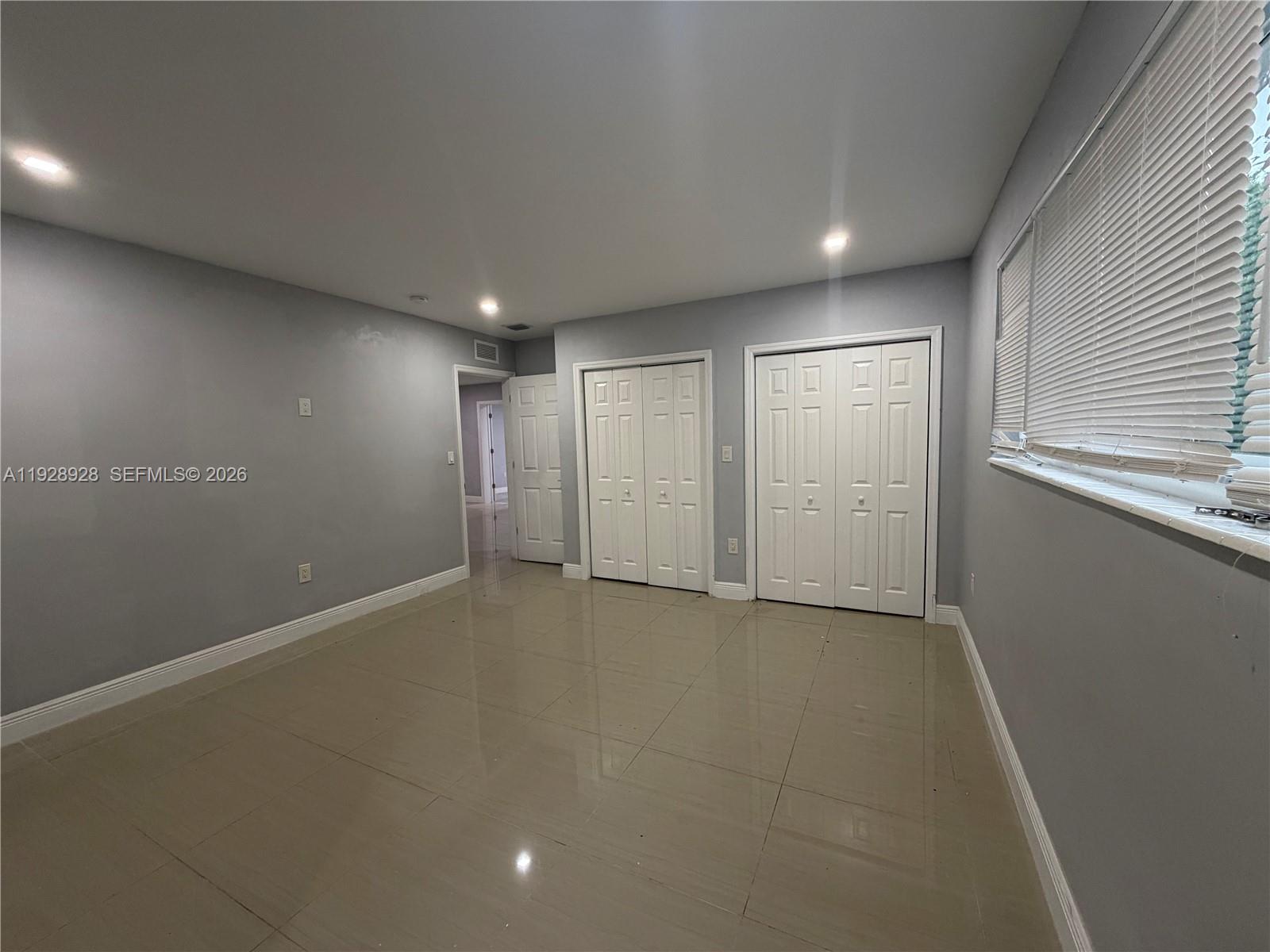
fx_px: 514
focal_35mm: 14
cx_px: 635
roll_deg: +1.4
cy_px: 476
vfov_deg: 85.7
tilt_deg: -5.6
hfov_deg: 102.1
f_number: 2.2
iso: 200
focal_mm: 2.22
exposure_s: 1/60
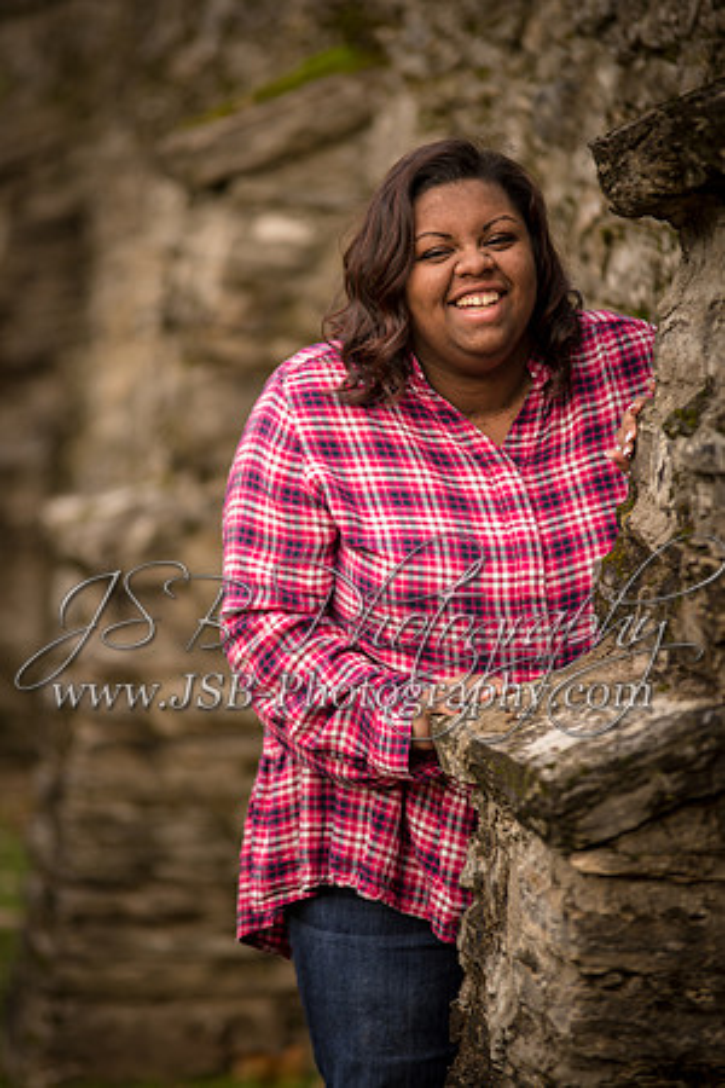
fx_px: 5437
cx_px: 362
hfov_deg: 7.6
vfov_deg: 11.4
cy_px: 544
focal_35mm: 180
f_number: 2.8
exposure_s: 1/200
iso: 200
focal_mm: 180
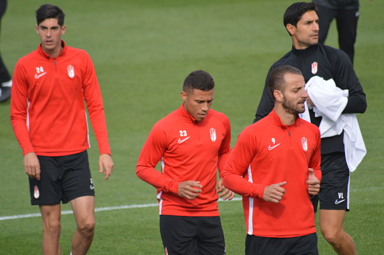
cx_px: 192
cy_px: 128
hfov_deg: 4.6
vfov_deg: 3.0
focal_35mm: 450
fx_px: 4795
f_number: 5.6
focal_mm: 300
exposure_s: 1/800
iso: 400
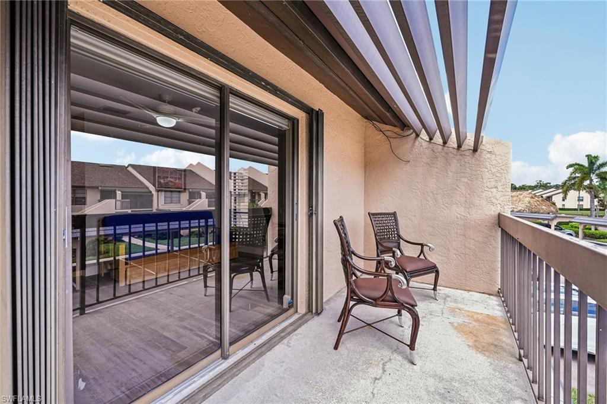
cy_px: 202
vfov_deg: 81.1
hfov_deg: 104.3
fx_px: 236
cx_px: 304
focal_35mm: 14
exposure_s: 1/20
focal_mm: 14
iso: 50
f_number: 8
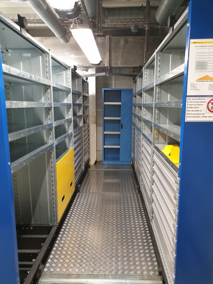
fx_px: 213
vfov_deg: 67.3
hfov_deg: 53.1
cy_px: 142
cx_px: 106
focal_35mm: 26
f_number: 2.4
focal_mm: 4.3
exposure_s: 1/50
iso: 250
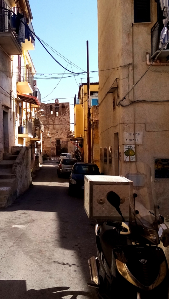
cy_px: 147
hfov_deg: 34.0
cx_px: 45
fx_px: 271
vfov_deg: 58.0
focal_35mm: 34
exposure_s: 1/1101
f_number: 1.8
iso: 105
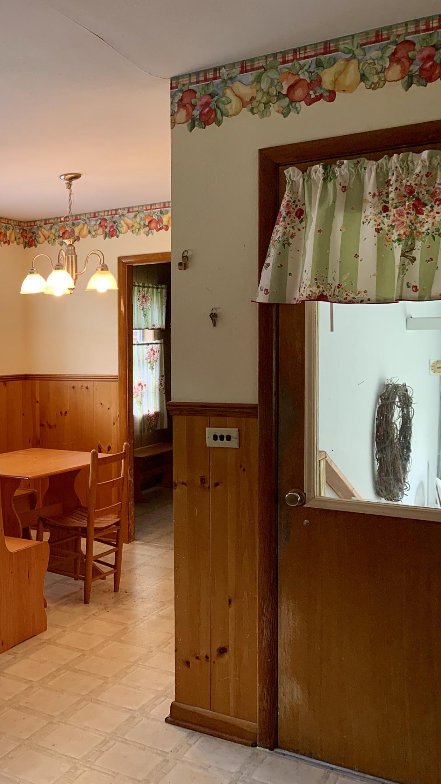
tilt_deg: -2.1
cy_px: 391
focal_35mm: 38
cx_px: -73
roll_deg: +1.0
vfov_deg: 52.8
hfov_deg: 27.8
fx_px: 790
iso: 50
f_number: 1.8
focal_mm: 4.25
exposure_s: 1/120
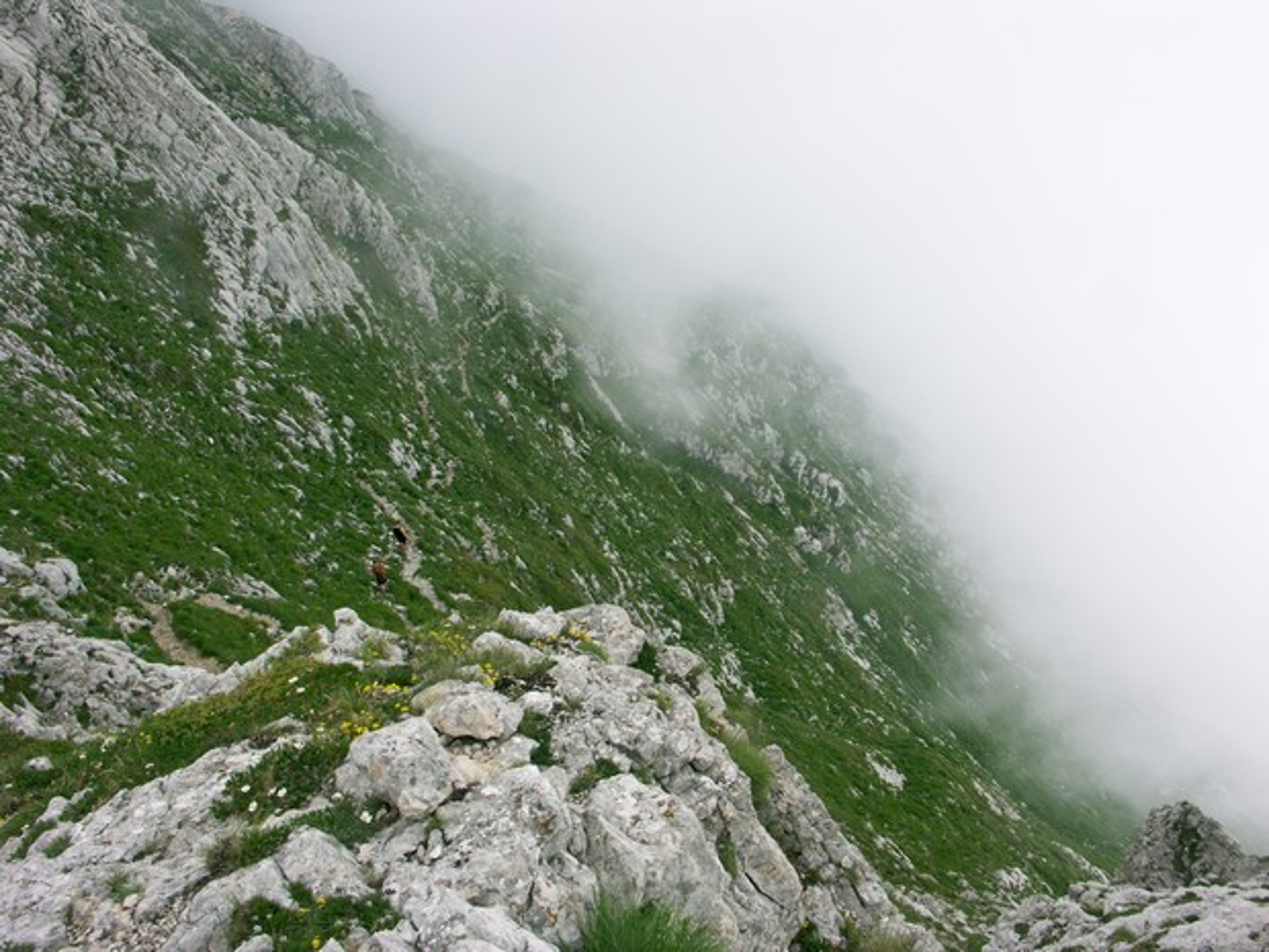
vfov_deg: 42.9
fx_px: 1210
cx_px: 634
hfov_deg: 55.4
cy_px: 476
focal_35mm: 33
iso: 64
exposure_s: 1/250
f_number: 7.1
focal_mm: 8.45
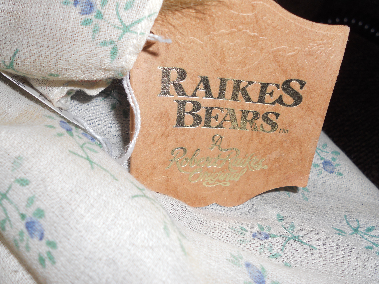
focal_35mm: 33
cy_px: 138
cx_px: 192
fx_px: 361
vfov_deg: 42.9
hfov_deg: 55.4
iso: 80
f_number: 8.8
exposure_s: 1/25
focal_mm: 5.8
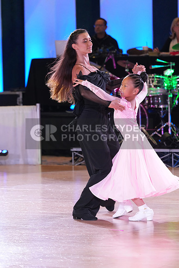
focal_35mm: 200
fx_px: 1491
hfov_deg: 6.9
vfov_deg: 10.3
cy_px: 134
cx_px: 90
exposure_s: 1/250
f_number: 5
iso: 3200
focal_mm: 200
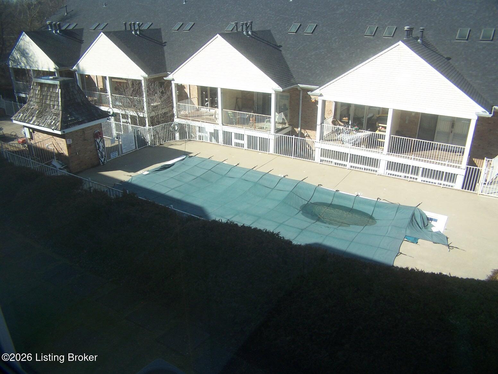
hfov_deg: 49.0
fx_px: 547
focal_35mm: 38
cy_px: 187
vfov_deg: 37.7
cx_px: 249
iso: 80
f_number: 2.8
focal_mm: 6.3
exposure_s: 1/750
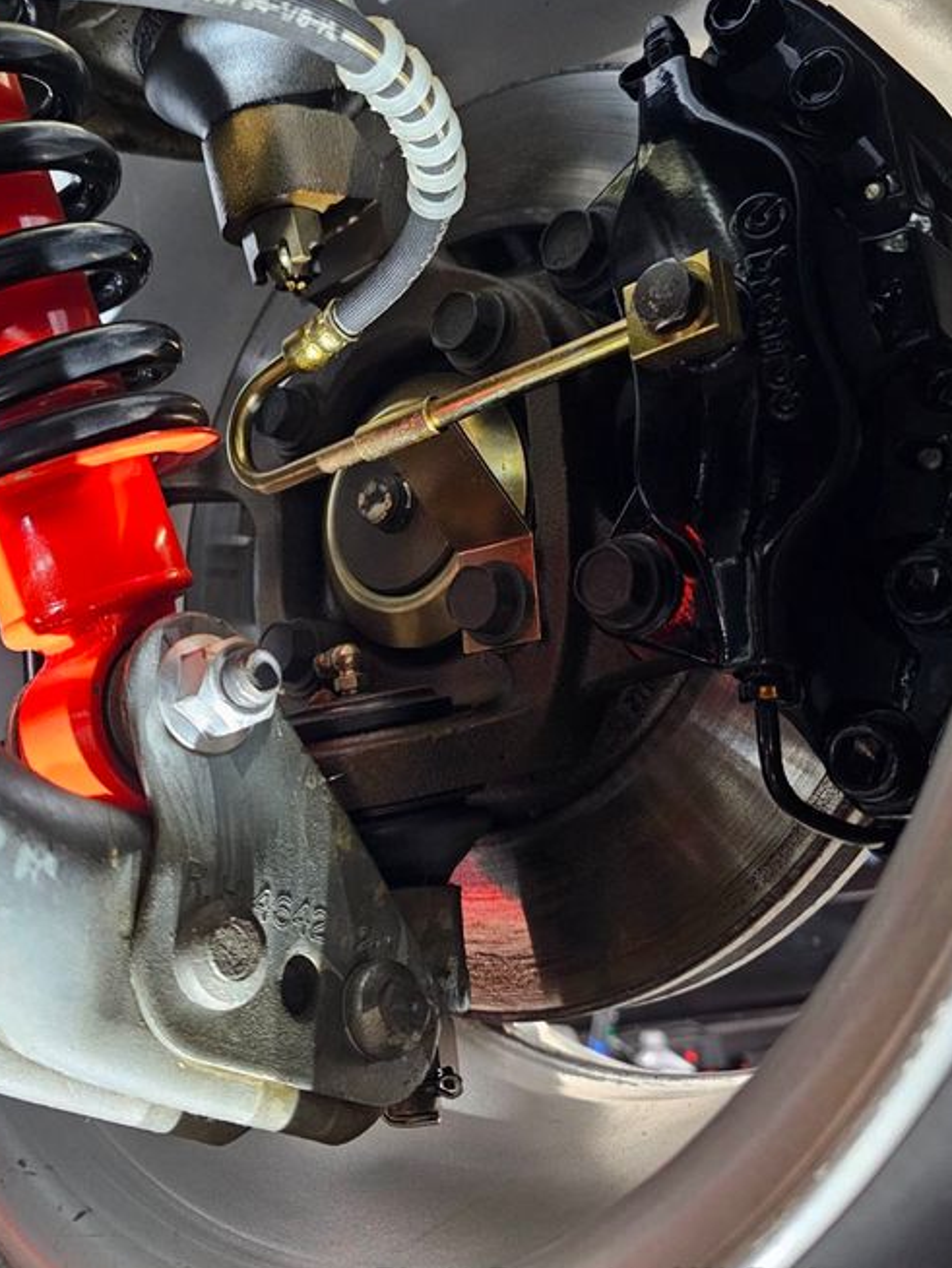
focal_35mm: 30
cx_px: 347
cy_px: 528
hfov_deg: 46.3
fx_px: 1099
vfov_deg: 59.6
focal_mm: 6.3
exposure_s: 1/30
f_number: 1.7
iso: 640
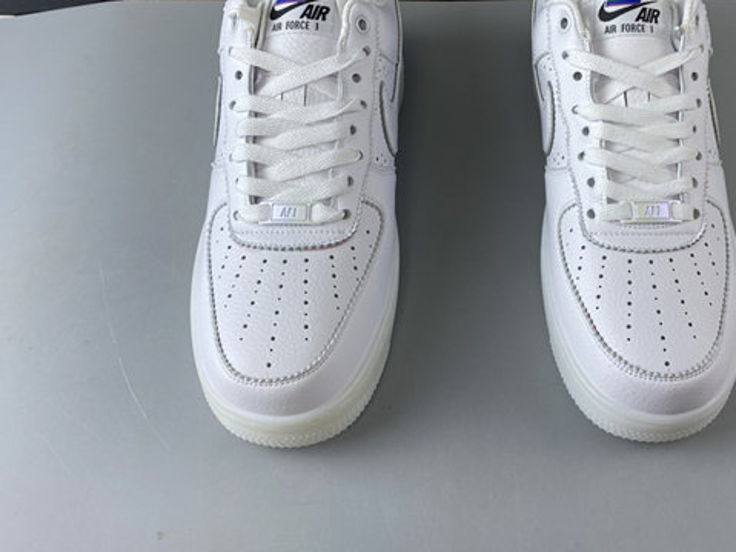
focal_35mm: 38
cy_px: 193
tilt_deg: -49.3
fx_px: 808
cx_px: 476
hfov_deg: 48.3
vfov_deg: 37.4
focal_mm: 4.25
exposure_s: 1/100
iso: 50
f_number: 1.8
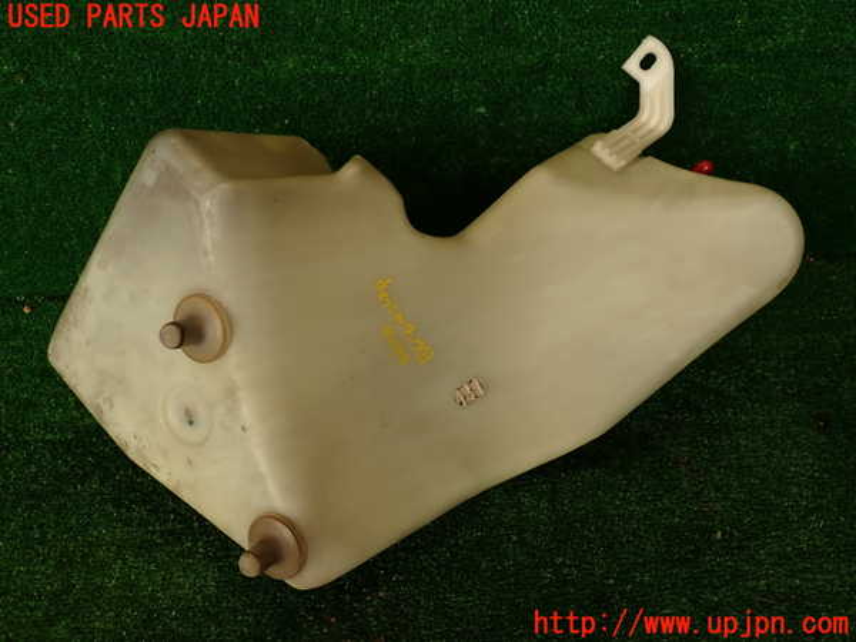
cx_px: 428
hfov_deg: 60.0
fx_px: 742
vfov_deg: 46.8
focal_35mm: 30
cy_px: 321
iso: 100
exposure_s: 1/80
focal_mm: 5.4
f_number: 3.2
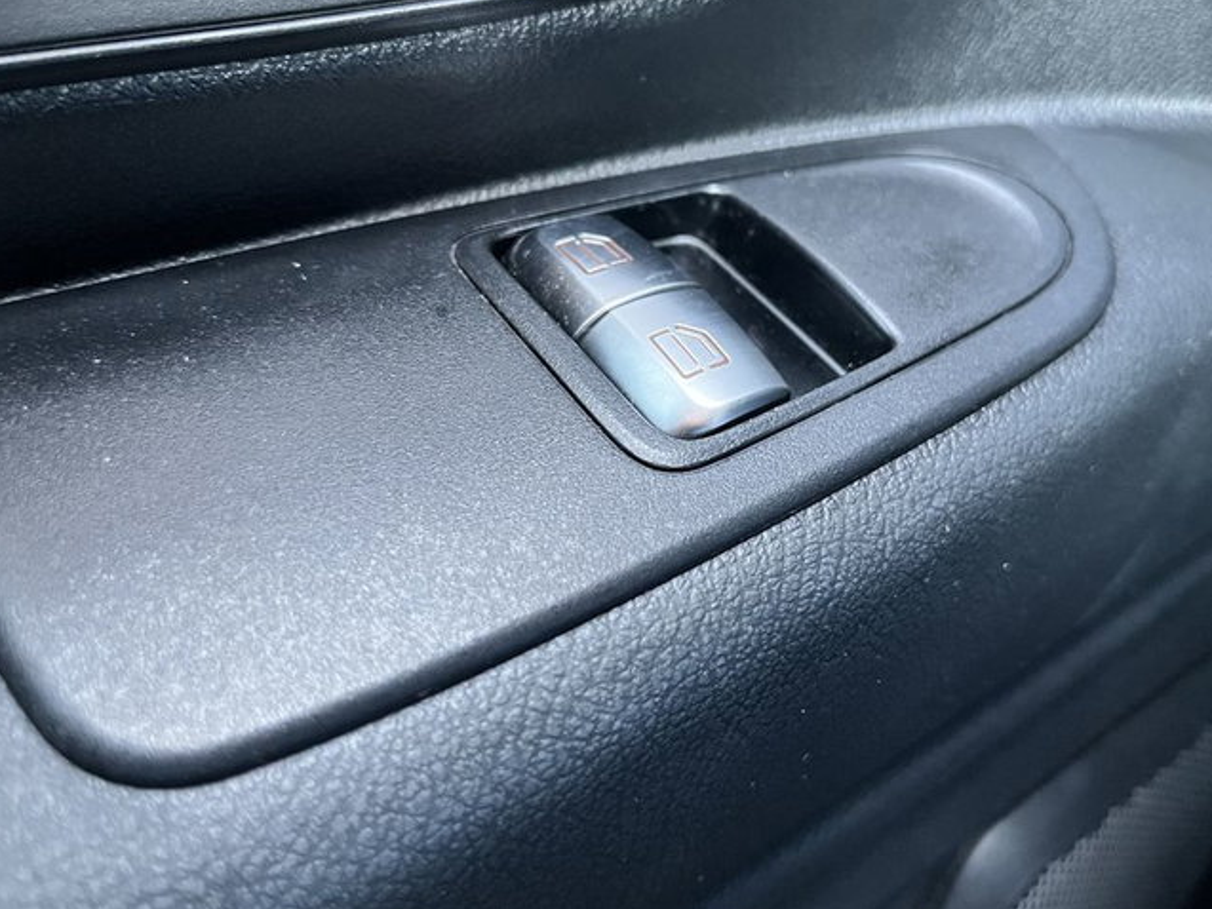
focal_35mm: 31
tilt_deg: -28.5
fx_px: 1086
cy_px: 394
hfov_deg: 58.1
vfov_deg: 45.3
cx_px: 700
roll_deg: +6.8
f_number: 1.6
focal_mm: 5.1
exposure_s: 1/40
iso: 640
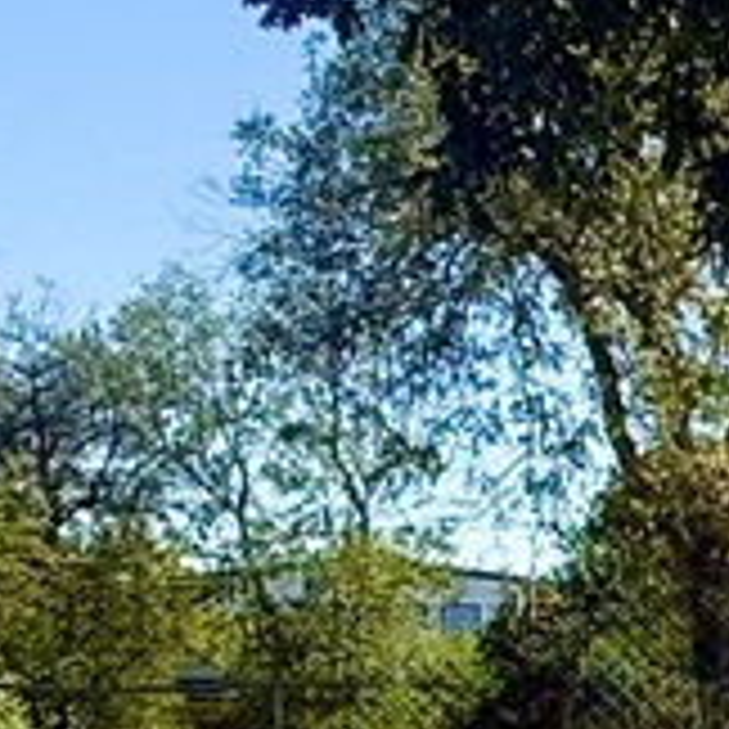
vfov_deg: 15.2
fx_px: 2621
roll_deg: -0.5
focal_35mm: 110
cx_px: 1454
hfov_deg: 13.6
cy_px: 900
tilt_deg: -2.0
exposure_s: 1/1211
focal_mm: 2.22
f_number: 2.2
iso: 50
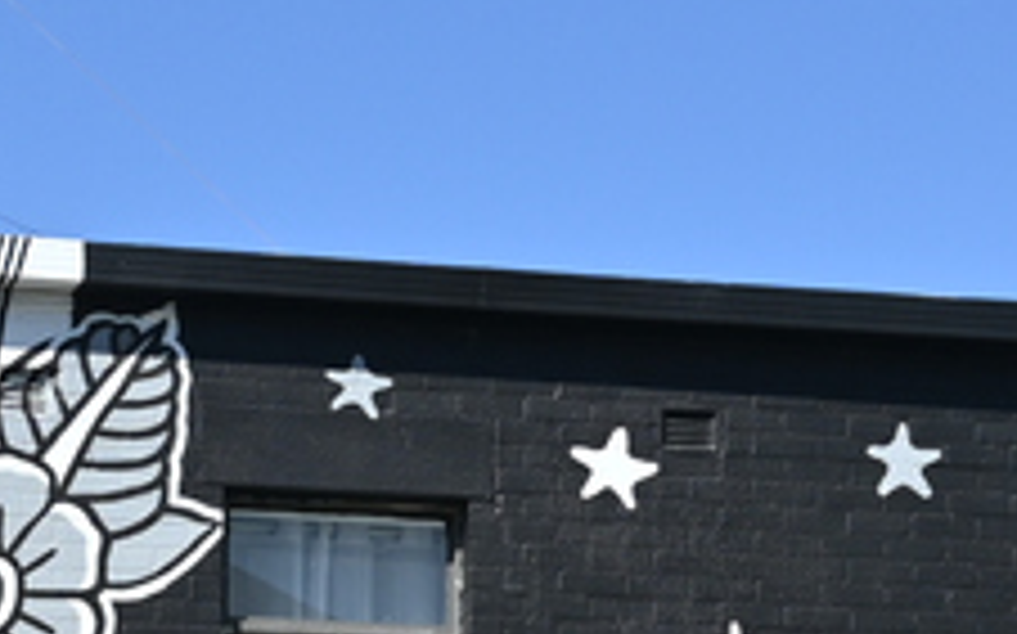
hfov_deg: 10.3
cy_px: 1156
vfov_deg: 6.4
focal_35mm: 199
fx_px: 5524
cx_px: -338
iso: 100
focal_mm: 23.5
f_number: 6.3
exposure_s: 1/500
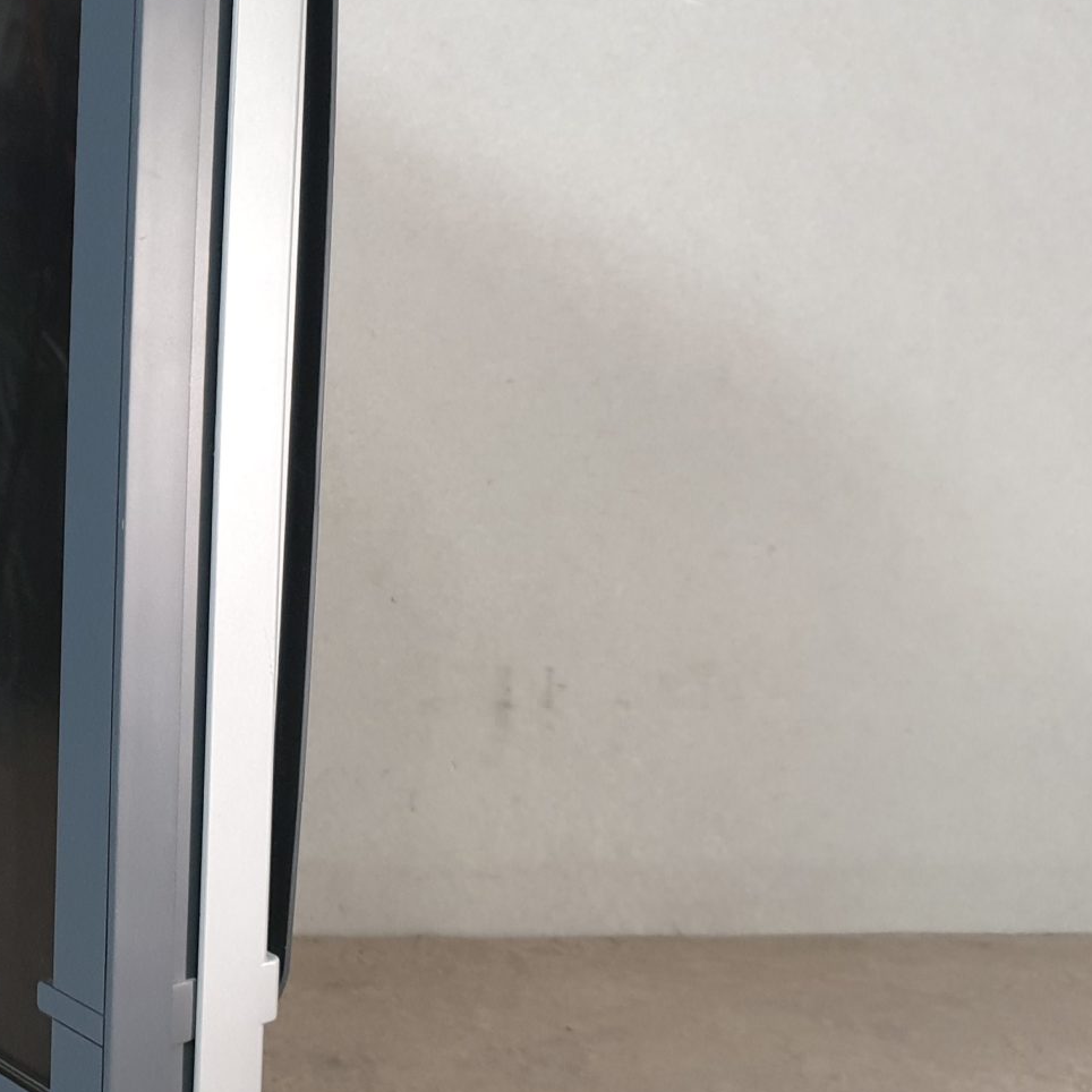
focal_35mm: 61
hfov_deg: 26.1
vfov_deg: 28.0
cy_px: 364
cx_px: -88
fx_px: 2177
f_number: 1.5
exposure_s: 1/50
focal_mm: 4.3
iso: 200
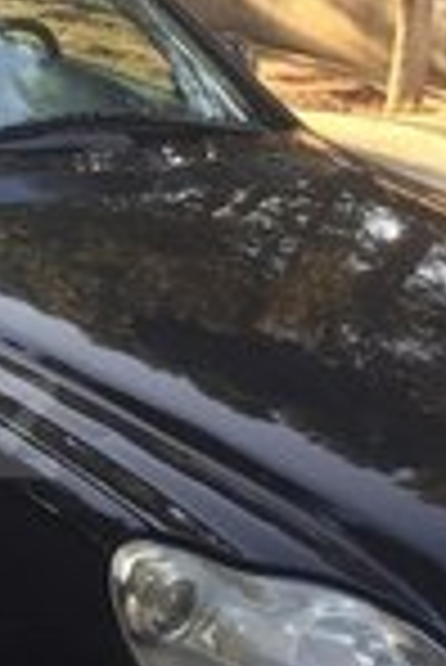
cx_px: -288
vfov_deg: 20.1
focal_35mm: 101
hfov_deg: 12.7
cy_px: 428
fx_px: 1872
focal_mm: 4.15
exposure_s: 1/100
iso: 32
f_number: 2.2
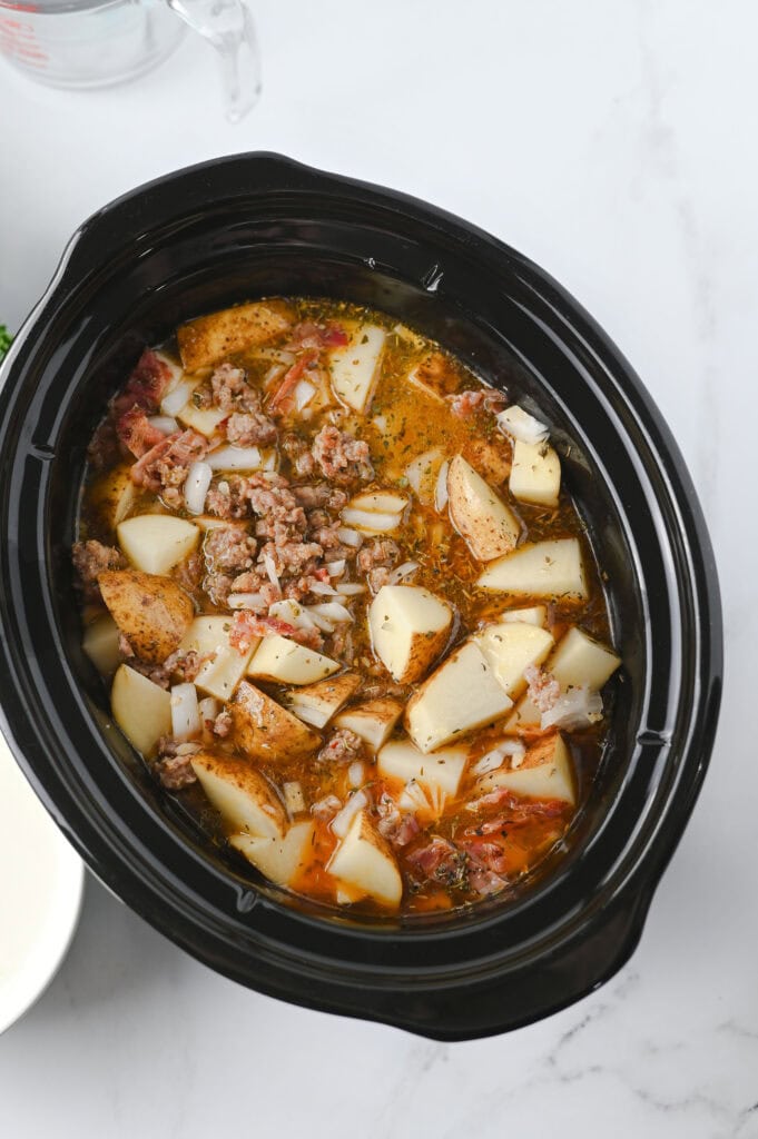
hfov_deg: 26.9
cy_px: 570
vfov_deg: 39.6
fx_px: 1582
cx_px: 379
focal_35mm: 50
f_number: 4
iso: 500
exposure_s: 1/100
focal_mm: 50
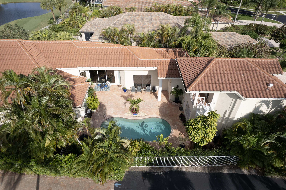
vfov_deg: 57.2
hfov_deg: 78.6
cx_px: 143
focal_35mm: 22
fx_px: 175
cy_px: 95
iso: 110
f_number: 2.8
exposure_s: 1/2000
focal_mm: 8.38
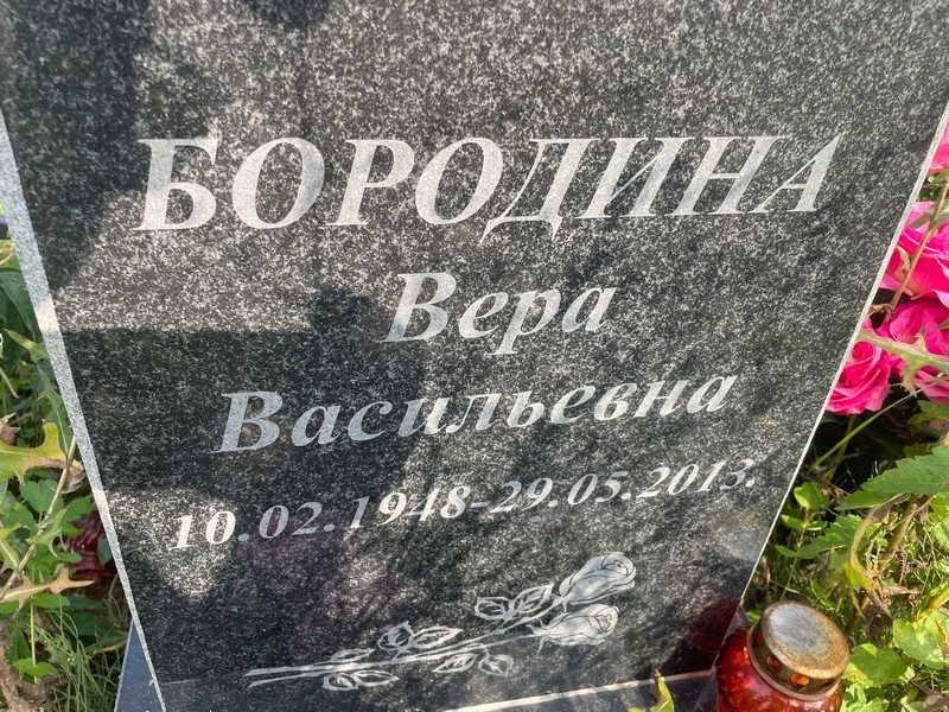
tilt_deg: -35.3
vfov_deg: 53.1
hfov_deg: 67.3
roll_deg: -3.1
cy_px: 356
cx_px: 474
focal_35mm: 26
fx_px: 713
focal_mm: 4.2
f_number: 1.6
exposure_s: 1/509
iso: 32
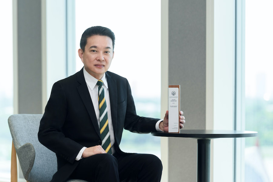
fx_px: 1100
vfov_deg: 9.5
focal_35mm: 145
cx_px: 136
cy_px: 91
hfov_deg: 14.1
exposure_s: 1/200
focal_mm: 145
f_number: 3.5
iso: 400
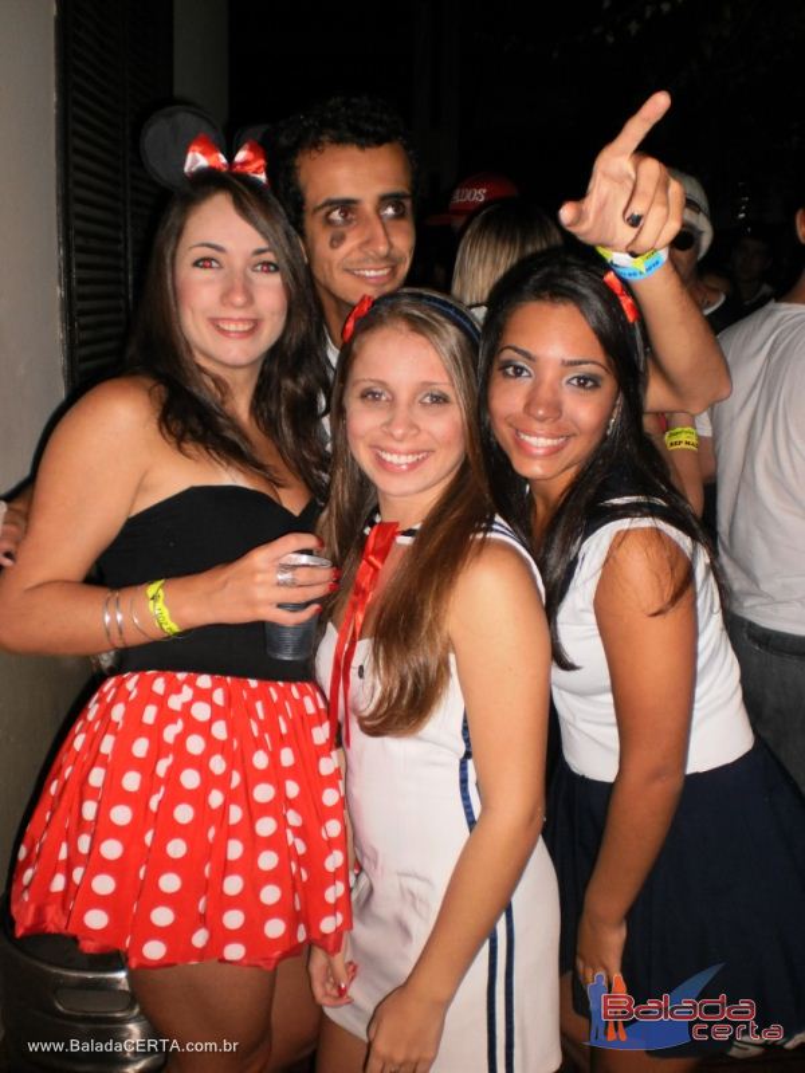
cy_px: 536
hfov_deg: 39.7
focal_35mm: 36
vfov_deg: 51.4
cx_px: 402
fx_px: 1116
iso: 125
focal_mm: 6.3
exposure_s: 1/30
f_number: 3.1
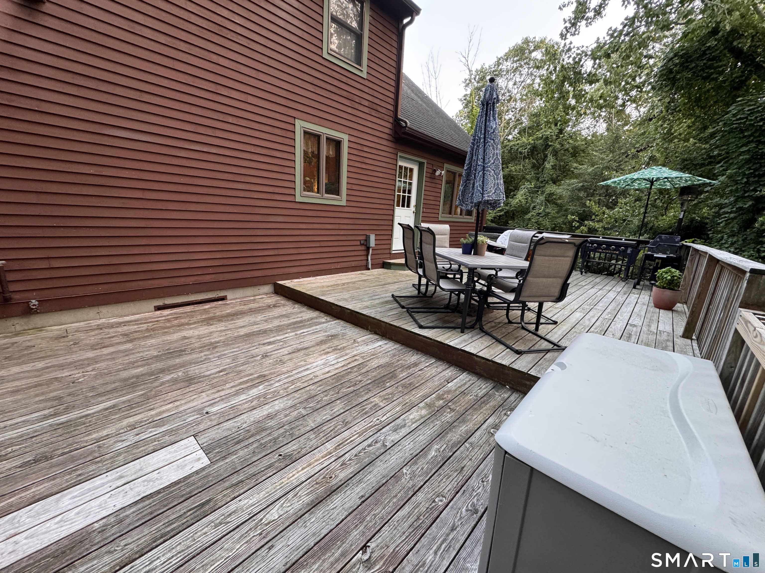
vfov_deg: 85.7
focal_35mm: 14
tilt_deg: -13.5
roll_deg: -3.6
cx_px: 382
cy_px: 286
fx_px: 309
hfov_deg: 102.1
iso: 250
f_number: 2.2
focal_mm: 2.22
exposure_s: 1/60
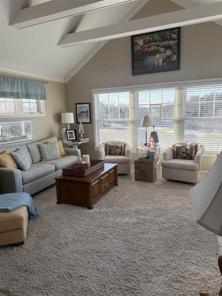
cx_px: 111
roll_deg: +1.6
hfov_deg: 56.8
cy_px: 148
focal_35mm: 24
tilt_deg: -9.3
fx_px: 205
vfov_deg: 71.6
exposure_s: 1/438
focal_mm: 6.76
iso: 80
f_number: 1.78
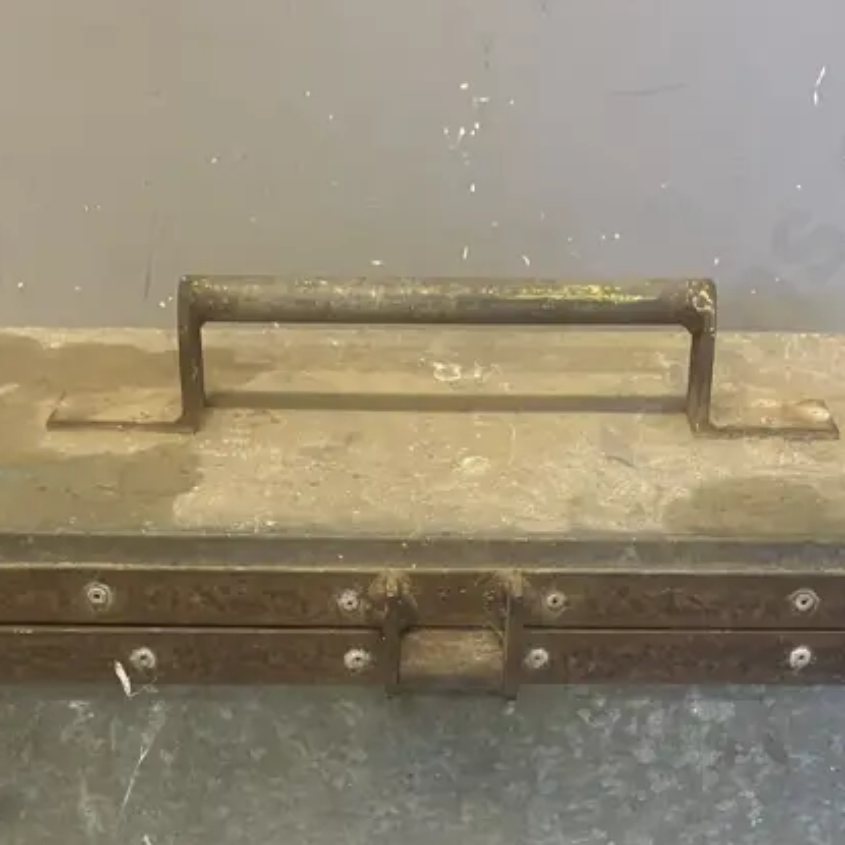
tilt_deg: -30.9
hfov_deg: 28.2
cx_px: 442
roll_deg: -2.0
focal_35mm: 61
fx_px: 1685
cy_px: 733
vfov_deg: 27.3
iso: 80
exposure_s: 1/50
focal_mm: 3.99
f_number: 1.8
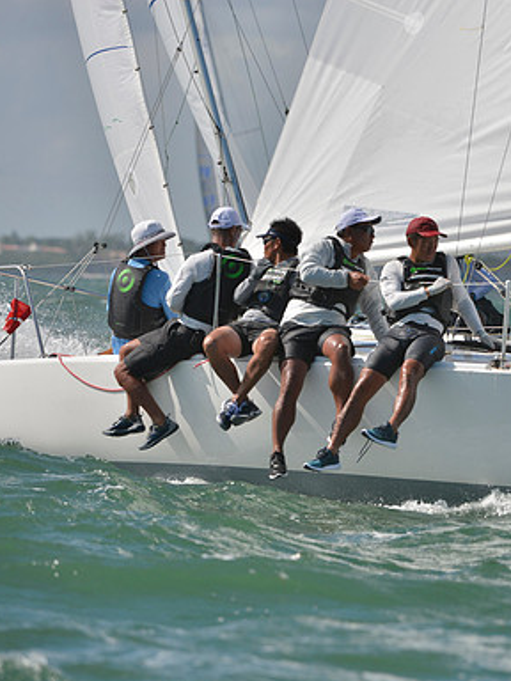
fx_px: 8857
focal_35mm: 450
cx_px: 435
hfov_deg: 3.3
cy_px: 341
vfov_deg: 4.4
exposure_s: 1/1600
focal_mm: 310
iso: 280
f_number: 7.1
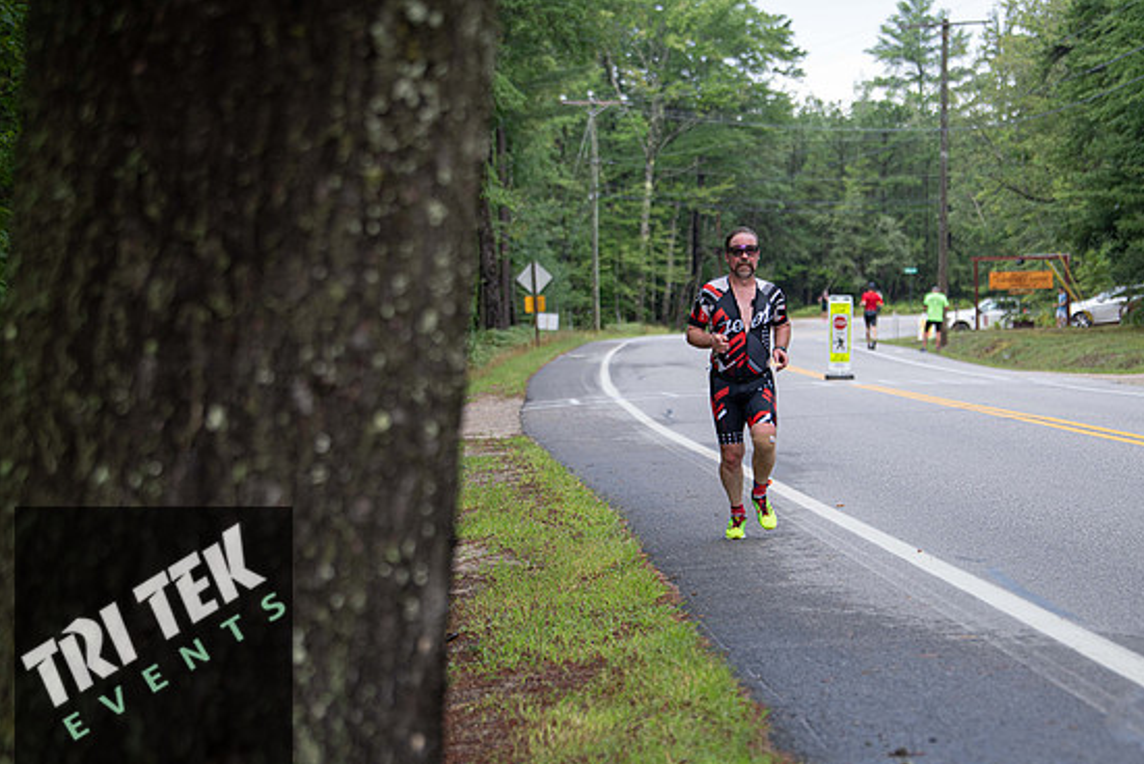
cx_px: 600
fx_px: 3179
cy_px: 400
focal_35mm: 100
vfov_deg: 13.7
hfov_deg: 20.4
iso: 250
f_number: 3.5
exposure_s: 1/400
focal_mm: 95
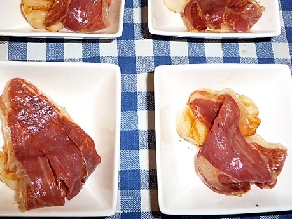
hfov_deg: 47.8
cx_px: 137
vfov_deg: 36.5
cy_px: 72
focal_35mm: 39
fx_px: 329
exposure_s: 1/30
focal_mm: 4.7
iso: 100
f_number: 3.3
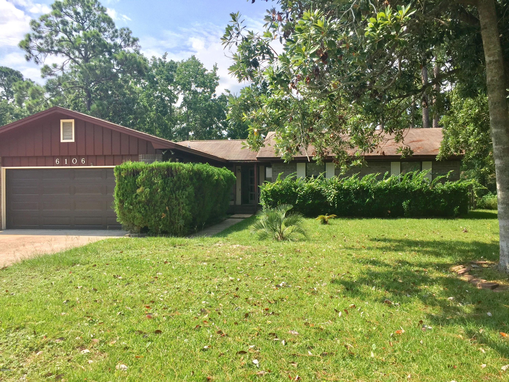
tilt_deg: -0.6
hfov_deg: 61.7
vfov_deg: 48.2
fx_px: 426
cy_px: 191
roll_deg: -0.7
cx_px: 254
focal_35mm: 29
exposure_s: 1/1199
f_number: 2.2
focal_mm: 4.15
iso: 32
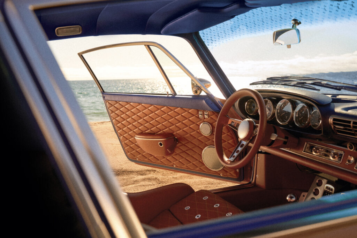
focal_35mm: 37
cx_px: 178
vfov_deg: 36.0
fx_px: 367
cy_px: 119
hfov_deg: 51.9
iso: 640
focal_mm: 37
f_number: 5.6
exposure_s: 1/800
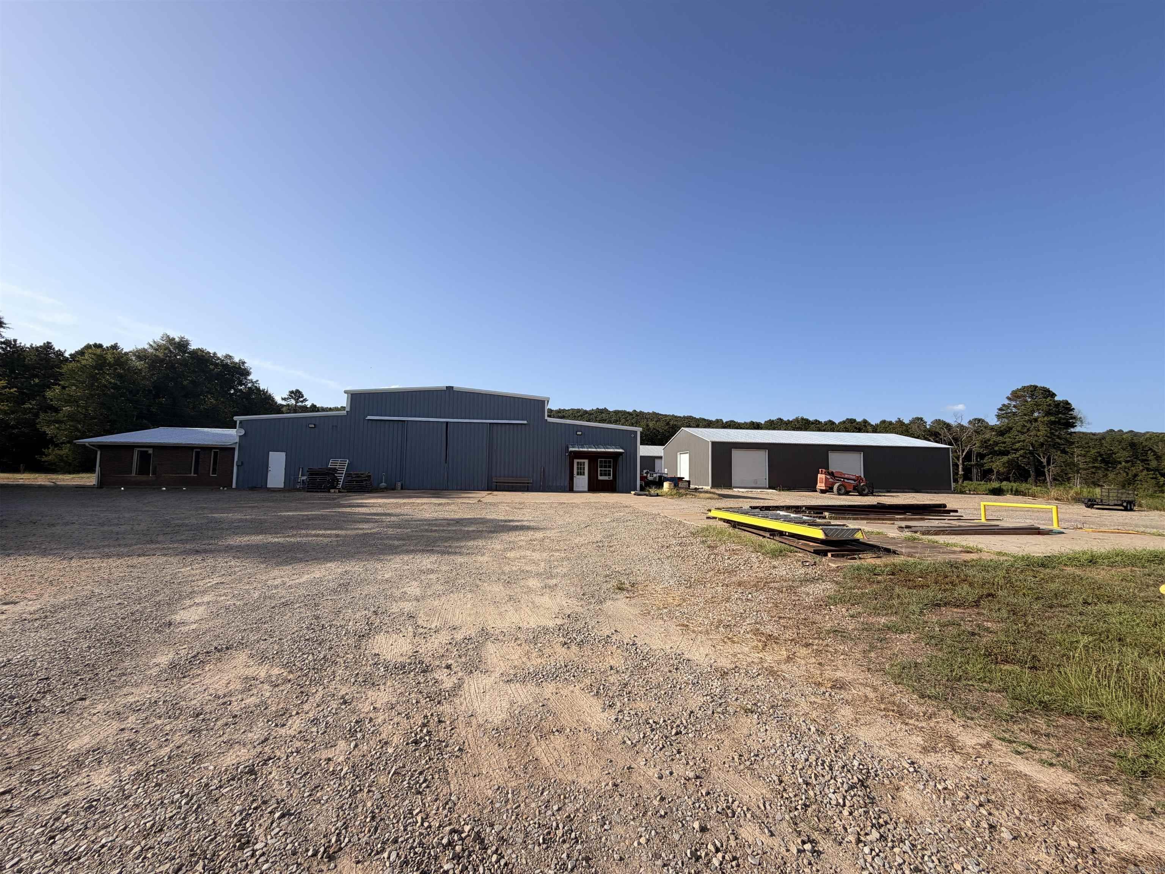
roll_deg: -0.8
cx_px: 582
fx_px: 471
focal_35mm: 14
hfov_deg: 102.1
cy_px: 437
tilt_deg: +4.4
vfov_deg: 85.7
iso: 20
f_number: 2.2
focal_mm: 2.22
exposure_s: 1/876
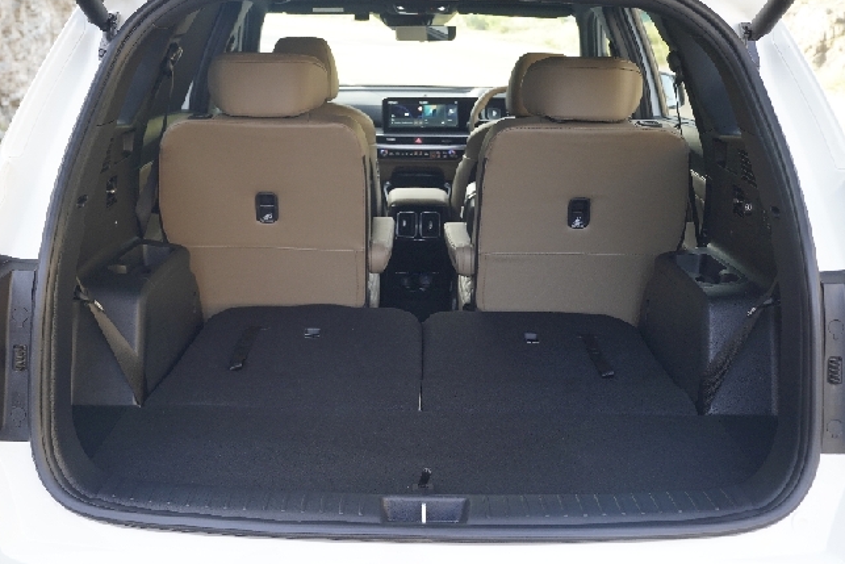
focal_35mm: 46
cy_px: 239
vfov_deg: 29.2
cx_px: 406
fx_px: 1080
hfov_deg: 42.7
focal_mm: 37
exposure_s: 1/40
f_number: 5.6
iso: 640
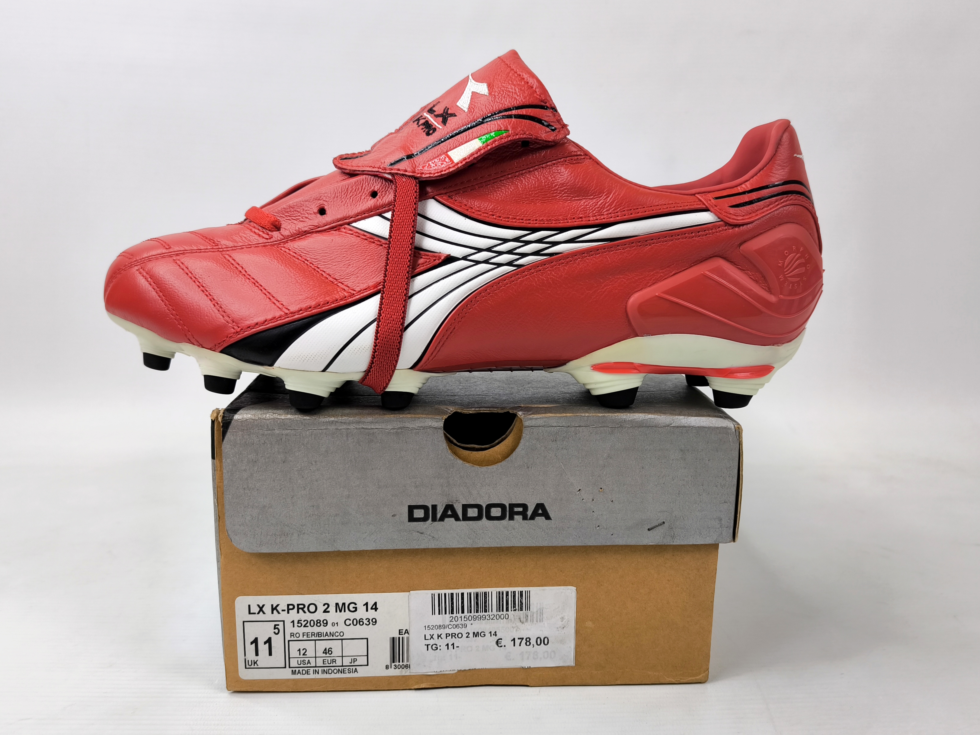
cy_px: 368
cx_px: 490
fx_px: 679
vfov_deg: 56.8
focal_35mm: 24
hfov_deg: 71.6
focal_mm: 6.92
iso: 50
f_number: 1.9
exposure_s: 1/100
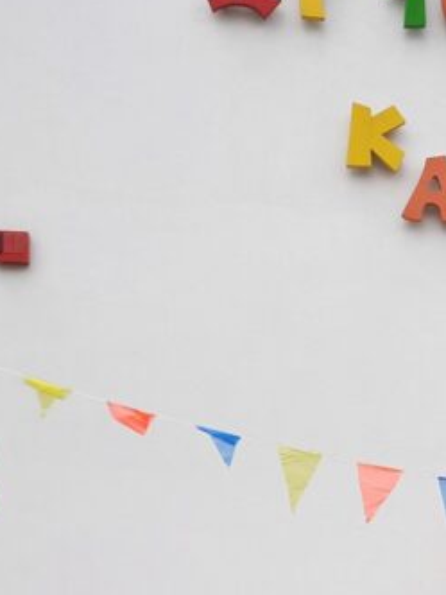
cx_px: 448
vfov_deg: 24.5
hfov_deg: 18.6
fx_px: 1323
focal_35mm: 77
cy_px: 552
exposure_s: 1/336
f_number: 2
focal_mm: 4.6
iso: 32
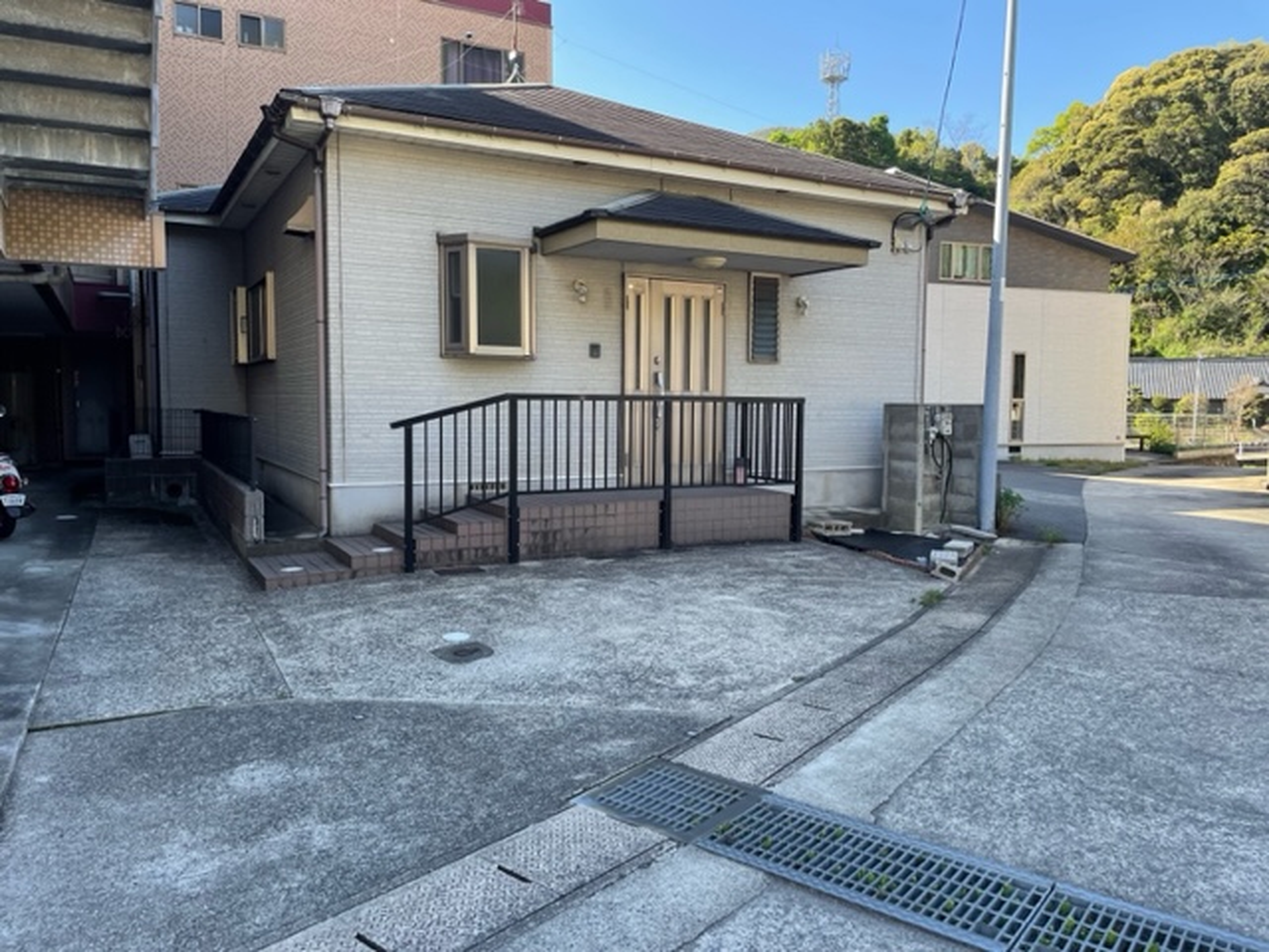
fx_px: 953
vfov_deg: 53.1
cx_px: 634
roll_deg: -0.5
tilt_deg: -3.1
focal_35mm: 26
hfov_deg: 67.3
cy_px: 476
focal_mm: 4.2
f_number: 1.6
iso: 32
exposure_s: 1/430
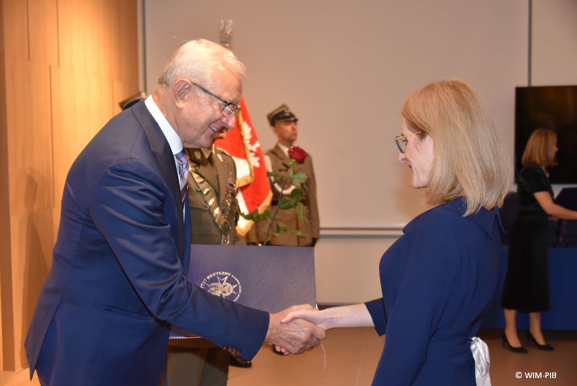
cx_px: 288
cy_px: 193
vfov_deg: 29.9
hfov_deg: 43.6
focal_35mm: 45
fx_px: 722
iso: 2200
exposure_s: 1/60
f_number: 4.2
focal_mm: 45
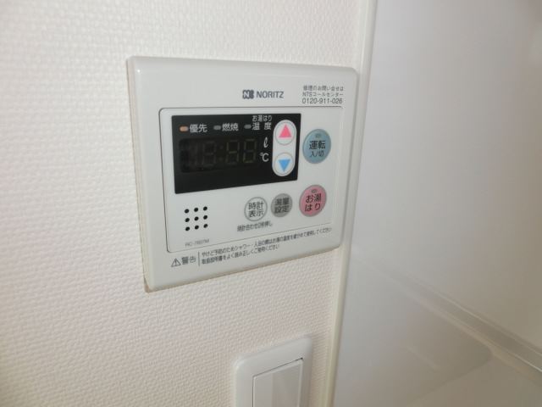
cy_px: 204
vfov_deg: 56.8
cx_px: 271
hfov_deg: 71.6
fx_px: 376
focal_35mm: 24
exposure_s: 1/125
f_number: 3
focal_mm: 4.24
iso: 80
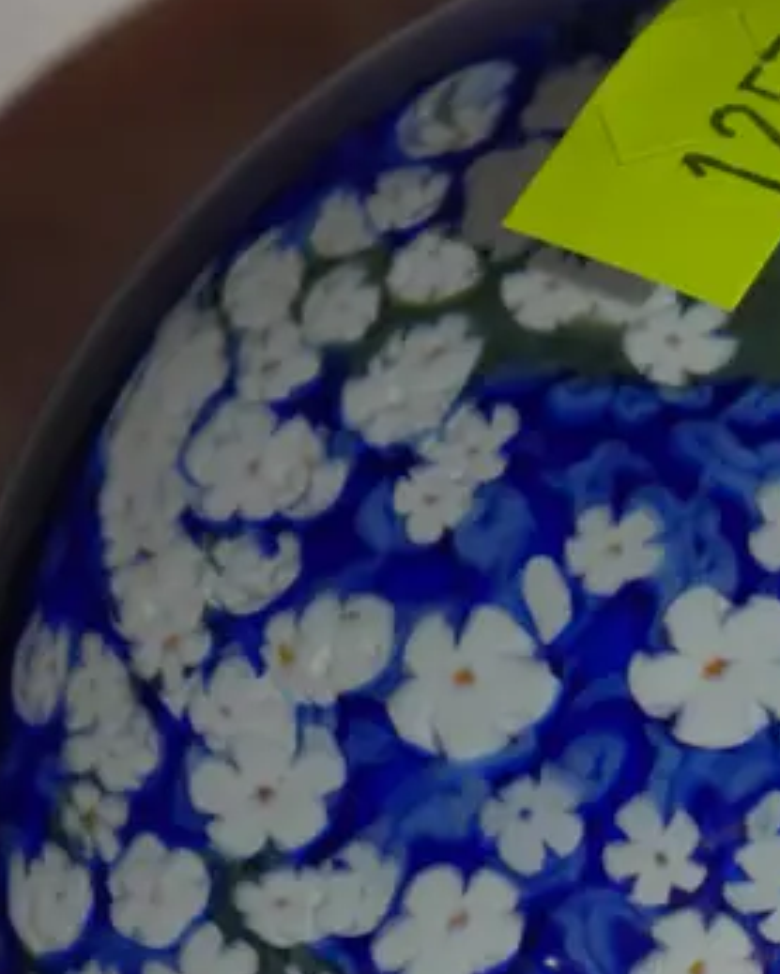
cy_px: 1074
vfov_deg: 7.9
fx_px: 7009
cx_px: 957
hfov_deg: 6.3
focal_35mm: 243
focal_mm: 42
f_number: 5.6
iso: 800
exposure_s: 1/100
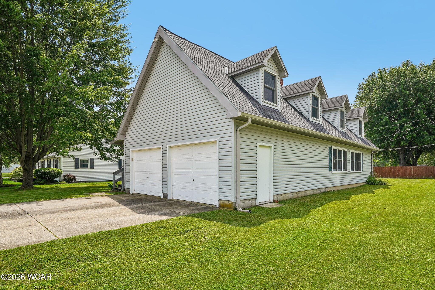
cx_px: 218
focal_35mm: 20
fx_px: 236
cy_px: 145
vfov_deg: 63.2
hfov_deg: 85.4
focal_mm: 19.5
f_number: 8
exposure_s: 1/400
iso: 100
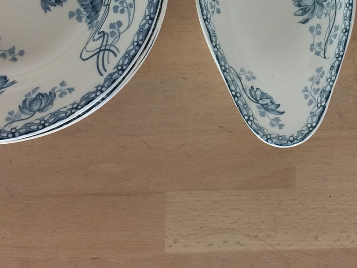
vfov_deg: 18.9
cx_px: 286
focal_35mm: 76
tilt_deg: -73.1
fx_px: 784
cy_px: 6
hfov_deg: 25.2
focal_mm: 4.15
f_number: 2.2
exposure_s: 1/33
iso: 40
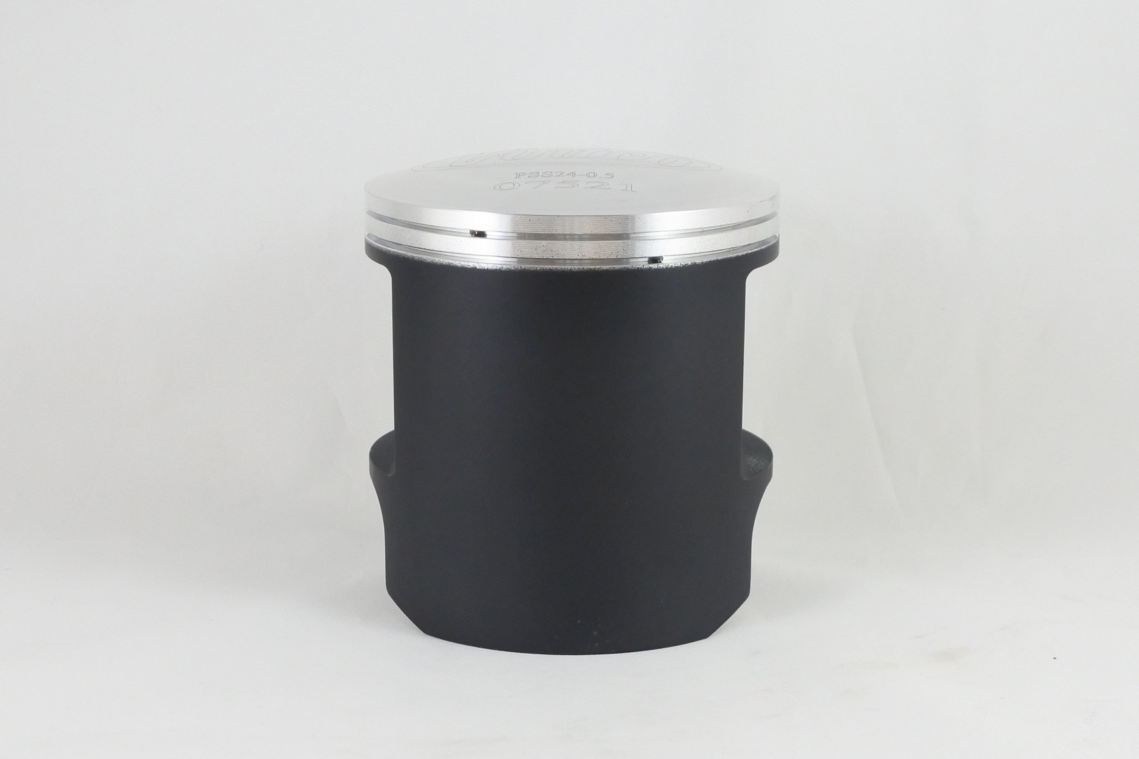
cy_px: 380
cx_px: 570
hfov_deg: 54.4
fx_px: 1107
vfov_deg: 37.9
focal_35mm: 35
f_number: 4
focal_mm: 13.1
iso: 500
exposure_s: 1/125
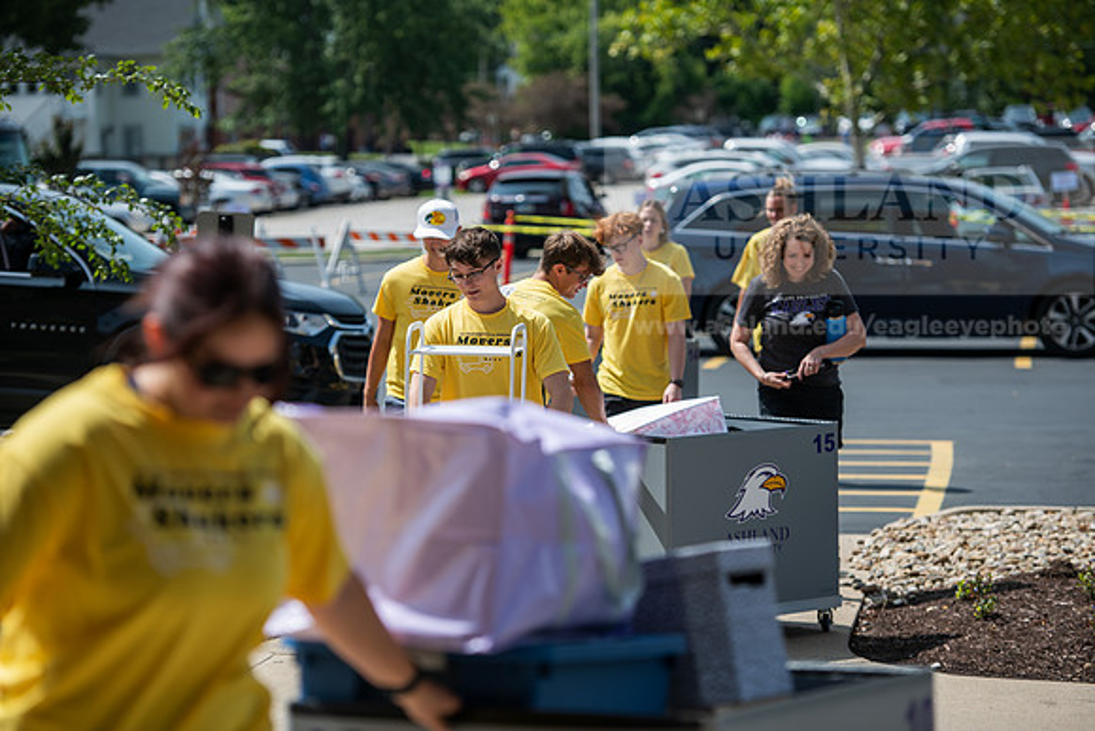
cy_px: 366
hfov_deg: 16.8
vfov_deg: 11.2
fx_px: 3712
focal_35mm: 122
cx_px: 548
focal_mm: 122
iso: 80
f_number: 3.5
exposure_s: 1/800
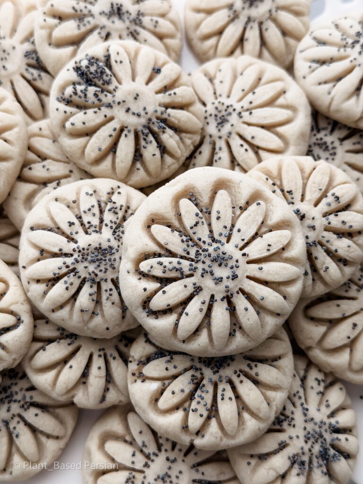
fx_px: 671
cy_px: 242
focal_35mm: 48
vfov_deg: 39.7
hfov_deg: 30.3
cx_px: 182
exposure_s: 1/400
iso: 64
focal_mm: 6.76
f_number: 1.8
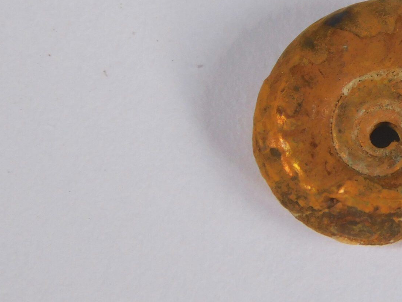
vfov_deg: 3.2
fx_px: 5469
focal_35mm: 471
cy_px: 114
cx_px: 356
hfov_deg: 4.2
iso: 125
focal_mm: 35.9
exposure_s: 1/125
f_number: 5.4
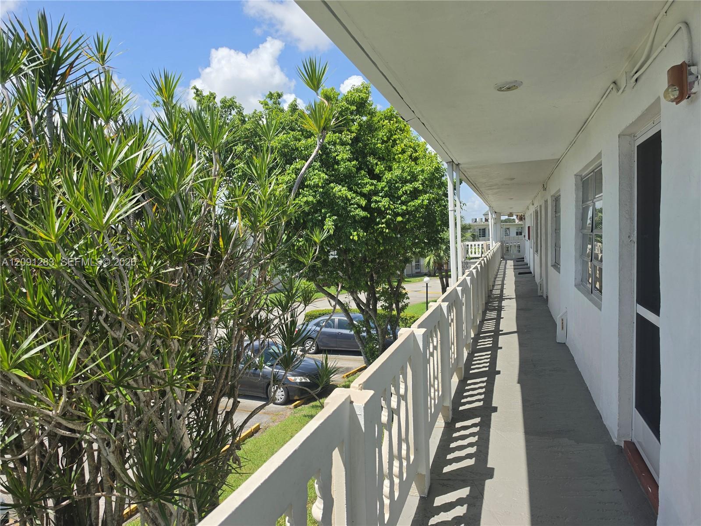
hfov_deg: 73.9
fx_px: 466
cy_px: 263
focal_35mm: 23
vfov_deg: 58.9
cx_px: 350
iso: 64
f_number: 1.4
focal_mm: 6.5
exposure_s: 1/5775
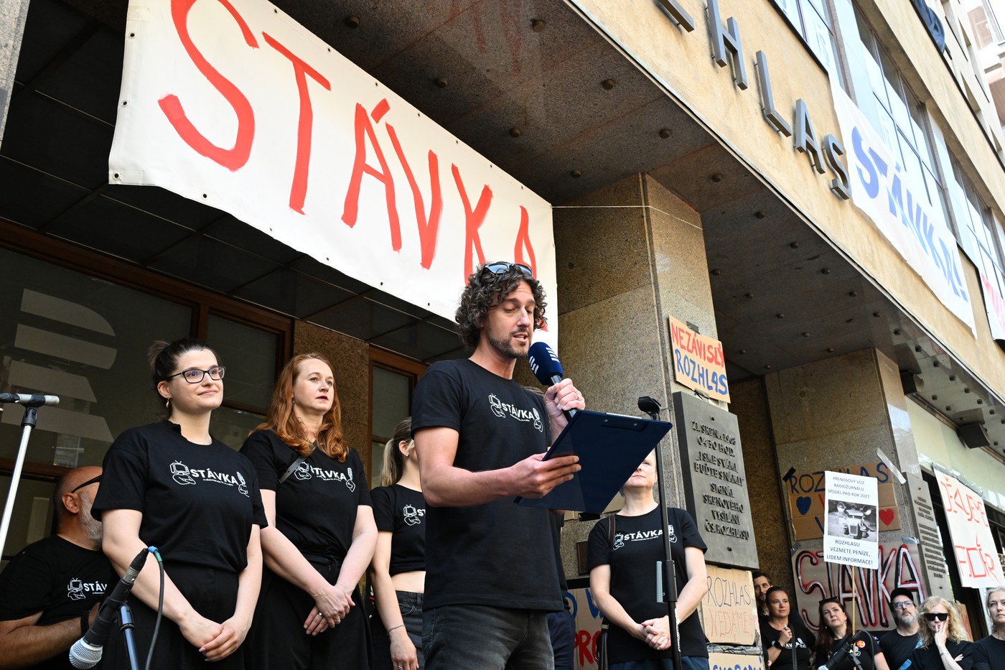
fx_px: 879
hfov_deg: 59.5
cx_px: 502
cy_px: 335
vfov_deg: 41.7
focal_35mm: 32
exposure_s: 1/200
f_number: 10
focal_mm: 31.5
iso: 2000
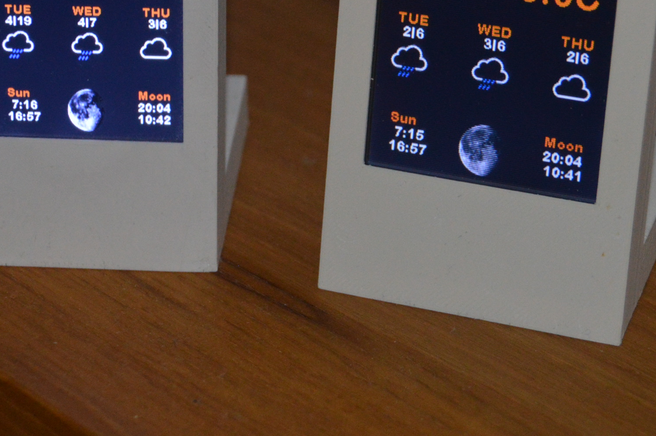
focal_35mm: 138
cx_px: 317
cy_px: 64
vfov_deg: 9.9
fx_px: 2512
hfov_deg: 14.9
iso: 1400
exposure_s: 1/60
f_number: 4.8
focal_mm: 46
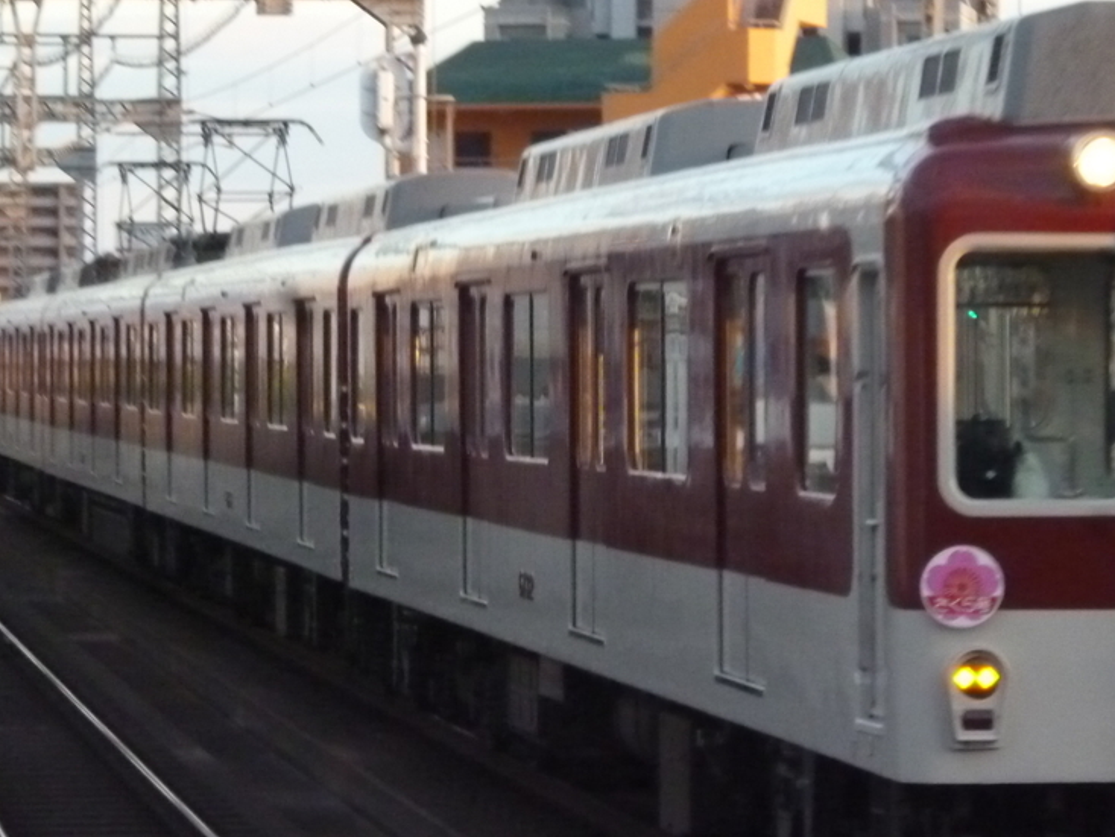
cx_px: 820
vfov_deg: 8.1
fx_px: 5896
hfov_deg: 10.8
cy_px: 475
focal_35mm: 183
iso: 800
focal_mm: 20
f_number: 6.5
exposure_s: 1/125
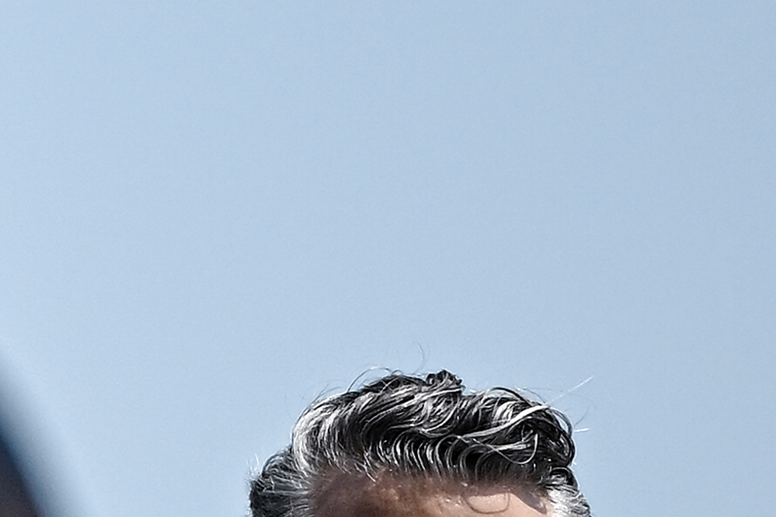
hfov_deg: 2.9
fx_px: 15540
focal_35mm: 721
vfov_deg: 1.9
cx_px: -510
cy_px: 394
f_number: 2.8
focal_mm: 200
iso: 200
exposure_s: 1/5000
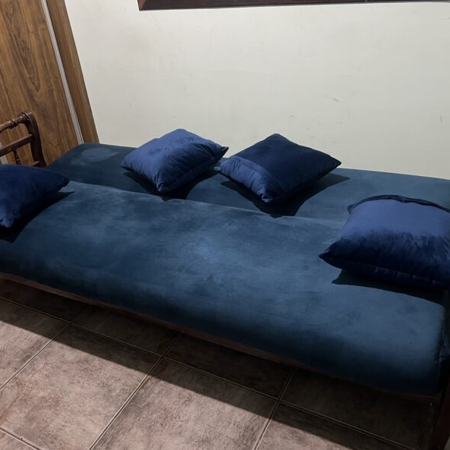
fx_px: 456
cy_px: 227
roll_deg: +6.7
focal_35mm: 31
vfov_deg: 52.5
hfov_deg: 52.5
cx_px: 226
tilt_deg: -32.5
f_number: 1.5
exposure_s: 1/30
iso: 500
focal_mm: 5.7
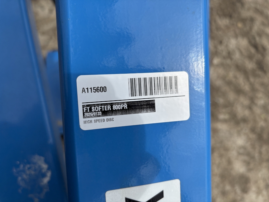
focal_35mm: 26
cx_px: 134
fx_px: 202
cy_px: 101
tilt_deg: -63.4
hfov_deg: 67.3
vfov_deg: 53.1
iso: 50
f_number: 1.6
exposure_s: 1/5952
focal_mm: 5.96
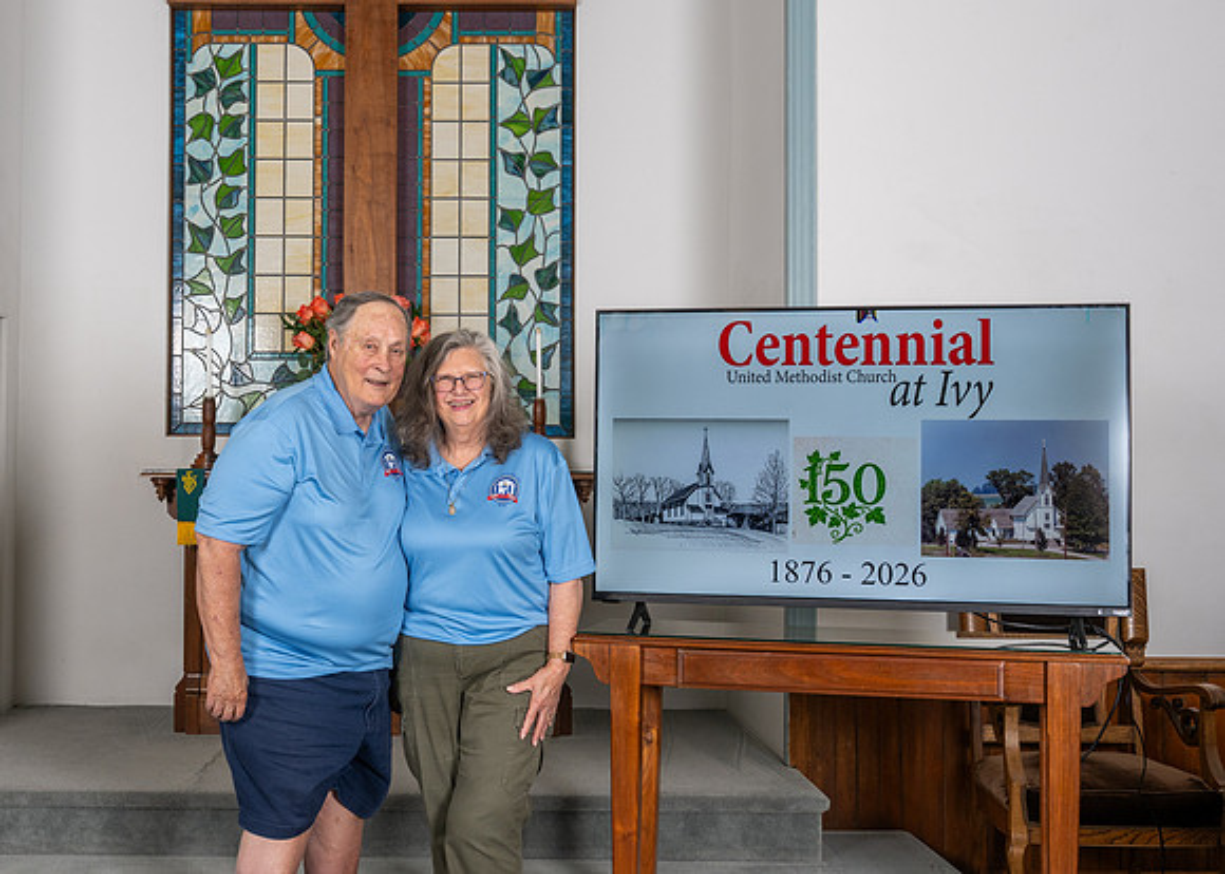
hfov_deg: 38.8
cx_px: 432
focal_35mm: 50
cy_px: 408
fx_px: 1724
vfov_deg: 28.5
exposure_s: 1/160
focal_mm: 32
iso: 200
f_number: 6.3
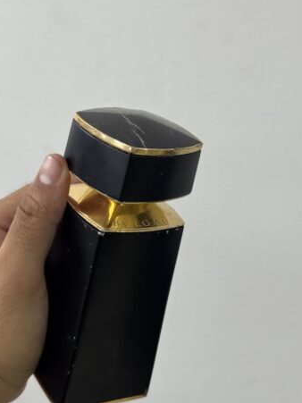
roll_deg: -2.5
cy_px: 188
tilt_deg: -22.7
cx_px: 131
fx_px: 710
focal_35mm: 61
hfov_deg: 24.0
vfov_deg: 31.7
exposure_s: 1/50
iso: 80
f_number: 1.78
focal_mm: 6.76
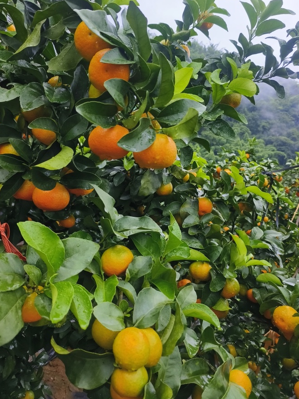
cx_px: 149
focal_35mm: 28
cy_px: 179
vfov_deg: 63.3
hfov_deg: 49.7
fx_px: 322
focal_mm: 5.5
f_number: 1.75
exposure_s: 1/405
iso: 72
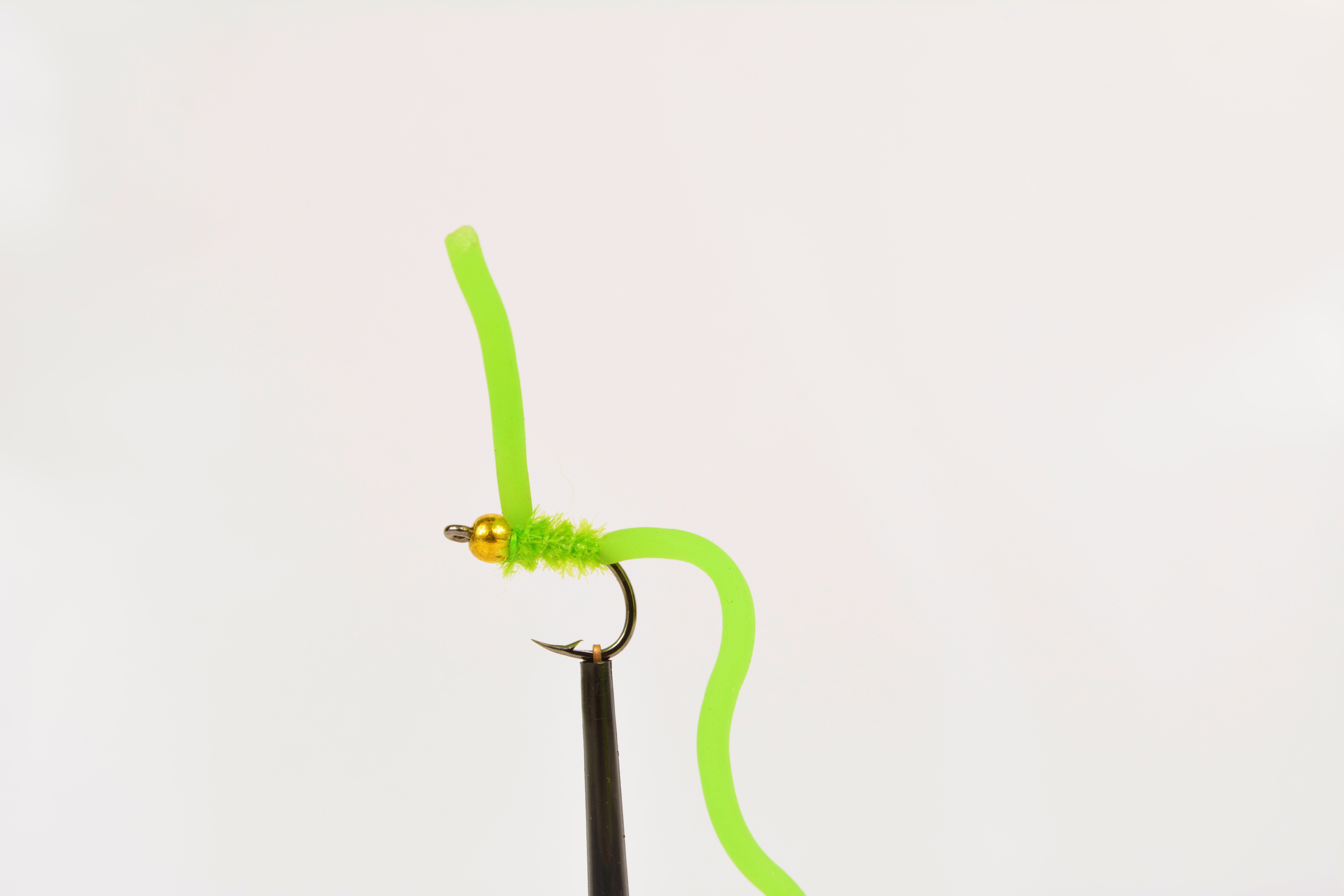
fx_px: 2240
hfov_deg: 33.4
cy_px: 448
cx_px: 672
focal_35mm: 60
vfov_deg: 22.6
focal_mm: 40
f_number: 11
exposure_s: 1/25
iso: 100
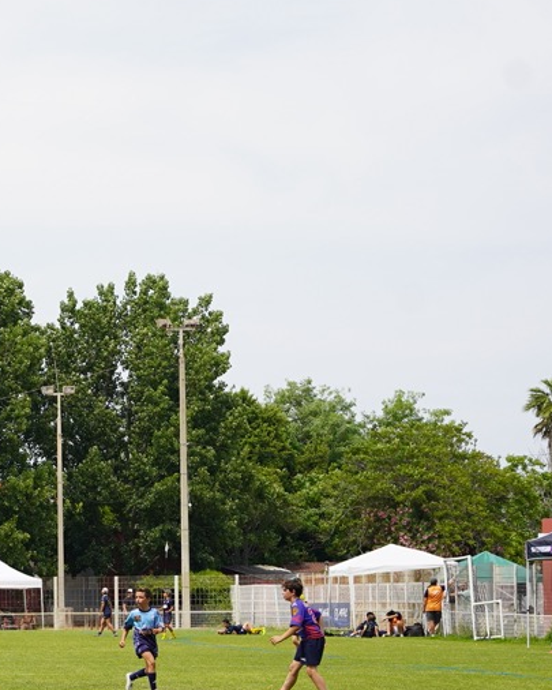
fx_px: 3389
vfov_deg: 11.6
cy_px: 561
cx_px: -151
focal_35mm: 166
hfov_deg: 9.2
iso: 100
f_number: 5
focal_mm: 70
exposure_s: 1/500
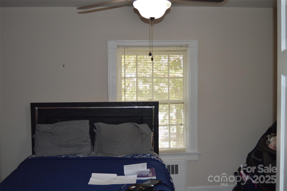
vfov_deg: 34.1
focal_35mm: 39
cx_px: 144
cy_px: 96
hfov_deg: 49.6
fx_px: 311
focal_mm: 26
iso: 400
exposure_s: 1/100
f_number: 4
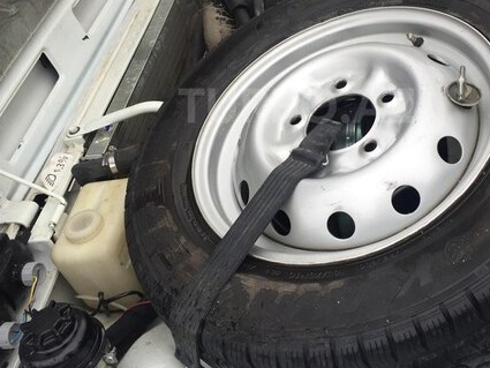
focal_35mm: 45
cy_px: 106
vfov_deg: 31.8
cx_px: 296
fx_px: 637
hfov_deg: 41.8
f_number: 2.2
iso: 32
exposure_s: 1/129
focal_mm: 4.15
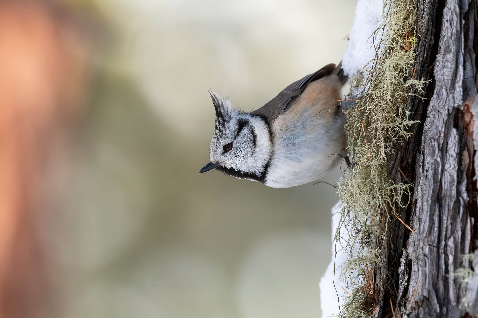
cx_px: 239
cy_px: 159
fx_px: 9958
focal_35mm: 750
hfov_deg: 2.7
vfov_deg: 1.8
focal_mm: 500
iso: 2800
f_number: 8
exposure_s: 1/1600
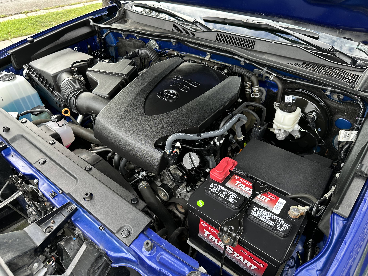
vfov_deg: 56.8
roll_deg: +0.9
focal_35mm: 24
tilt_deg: -40.2
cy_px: 138
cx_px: 184
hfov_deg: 71.6
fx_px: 255
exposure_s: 1/122
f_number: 1.78
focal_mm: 6.86
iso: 64
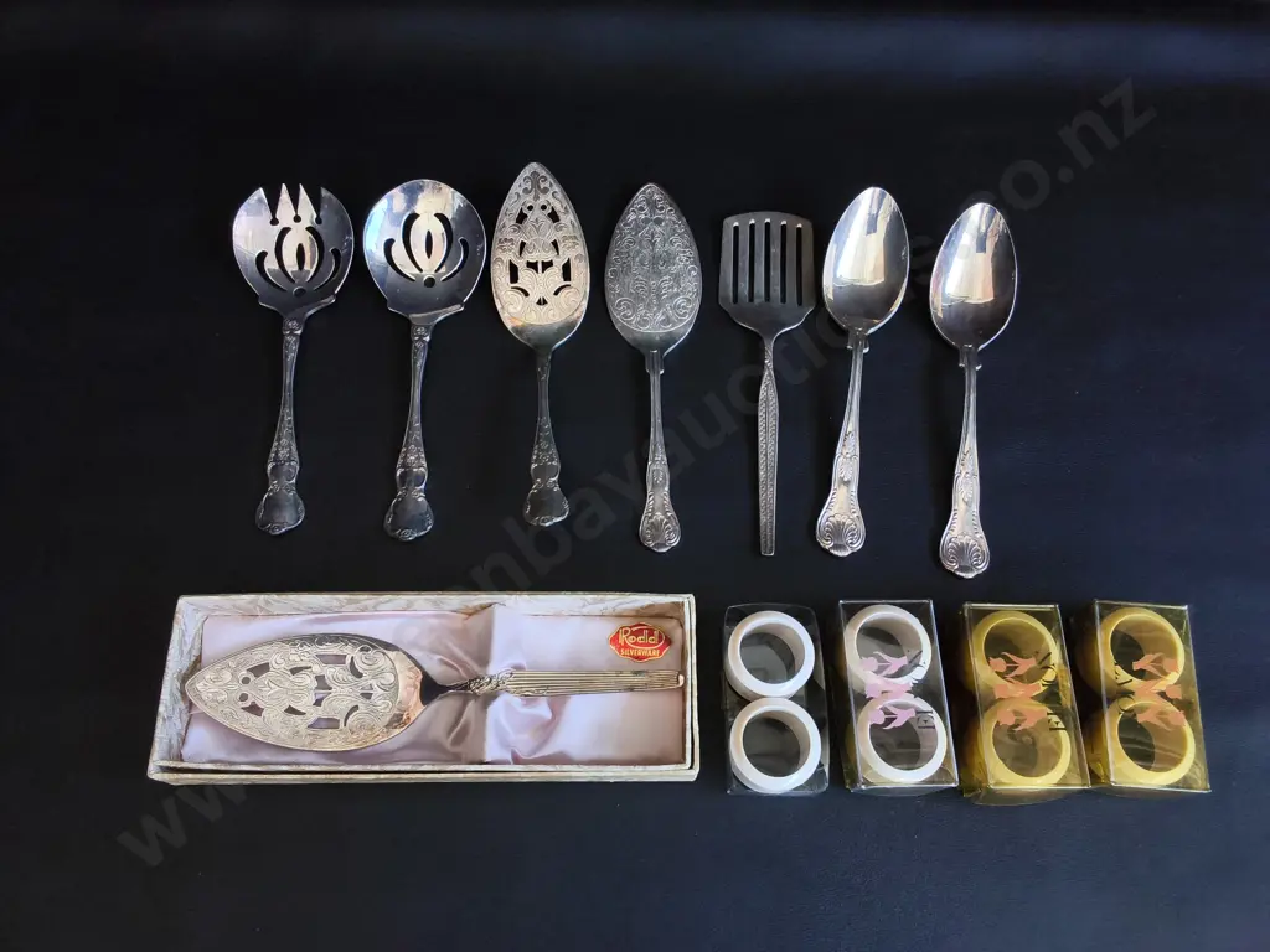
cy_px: 476
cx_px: 635
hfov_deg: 65.3
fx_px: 991
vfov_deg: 51.4
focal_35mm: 27
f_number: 2
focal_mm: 2.87
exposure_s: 1/120
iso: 200
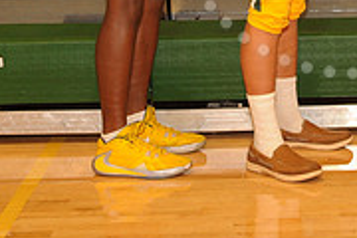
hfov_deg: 12.6
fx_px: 1596
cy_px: -113
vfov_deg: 8.4
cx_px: 353
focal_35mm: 161
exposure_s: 1/60
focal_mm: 50
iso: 1000
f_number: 5.6
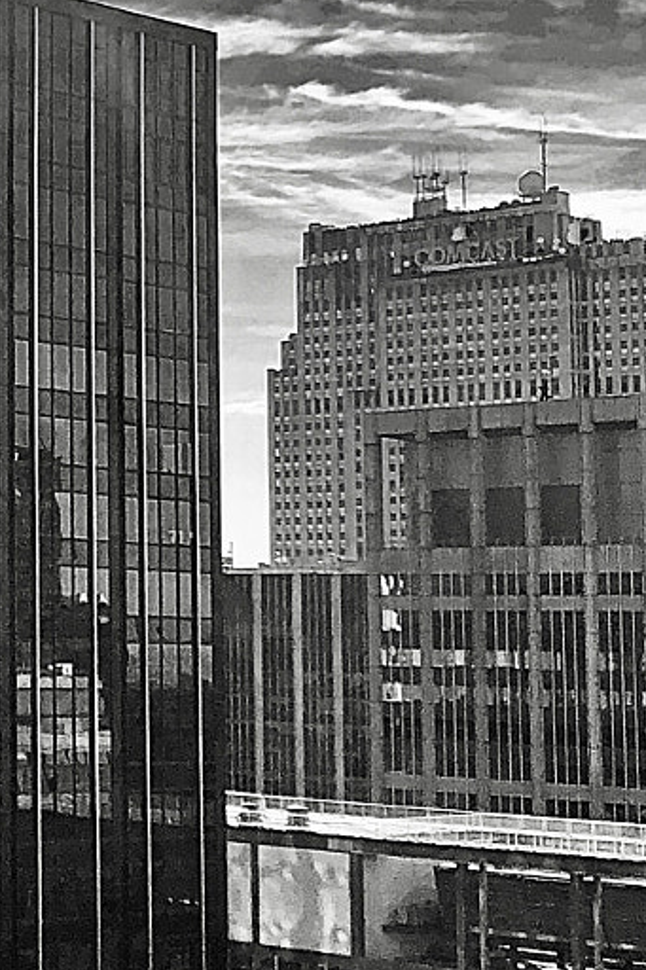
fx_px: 2451
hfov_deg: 14.0
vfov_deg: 22.3
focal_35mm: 91
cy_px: 383
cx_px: -358
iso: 25
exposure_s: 1/4367
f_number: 1.8
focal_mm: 4
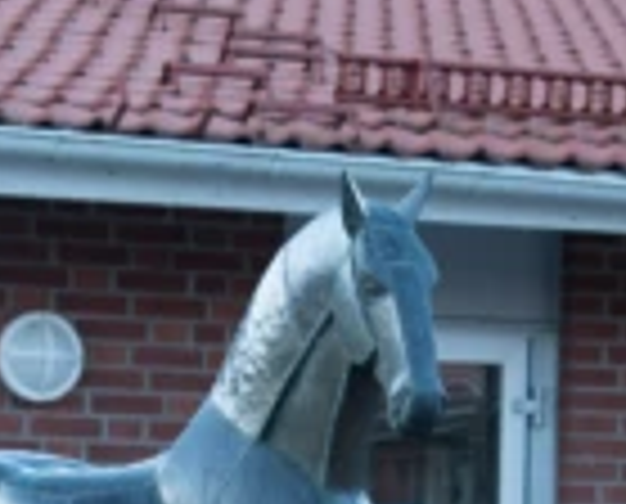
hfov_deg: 8.6
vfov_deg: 6.9
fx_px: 4143
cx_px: 110
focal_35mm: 223
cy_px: 619
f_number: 5.6
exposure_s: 1/30
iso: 100
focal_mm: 52
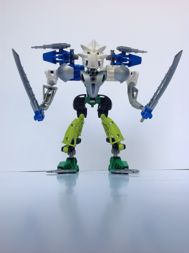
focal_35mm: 35
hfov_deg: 40.6
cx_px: 94
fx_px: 255
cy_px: 126
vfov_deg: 52.7
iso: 50
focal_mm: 4.28
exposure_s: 1/214
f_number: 2.4
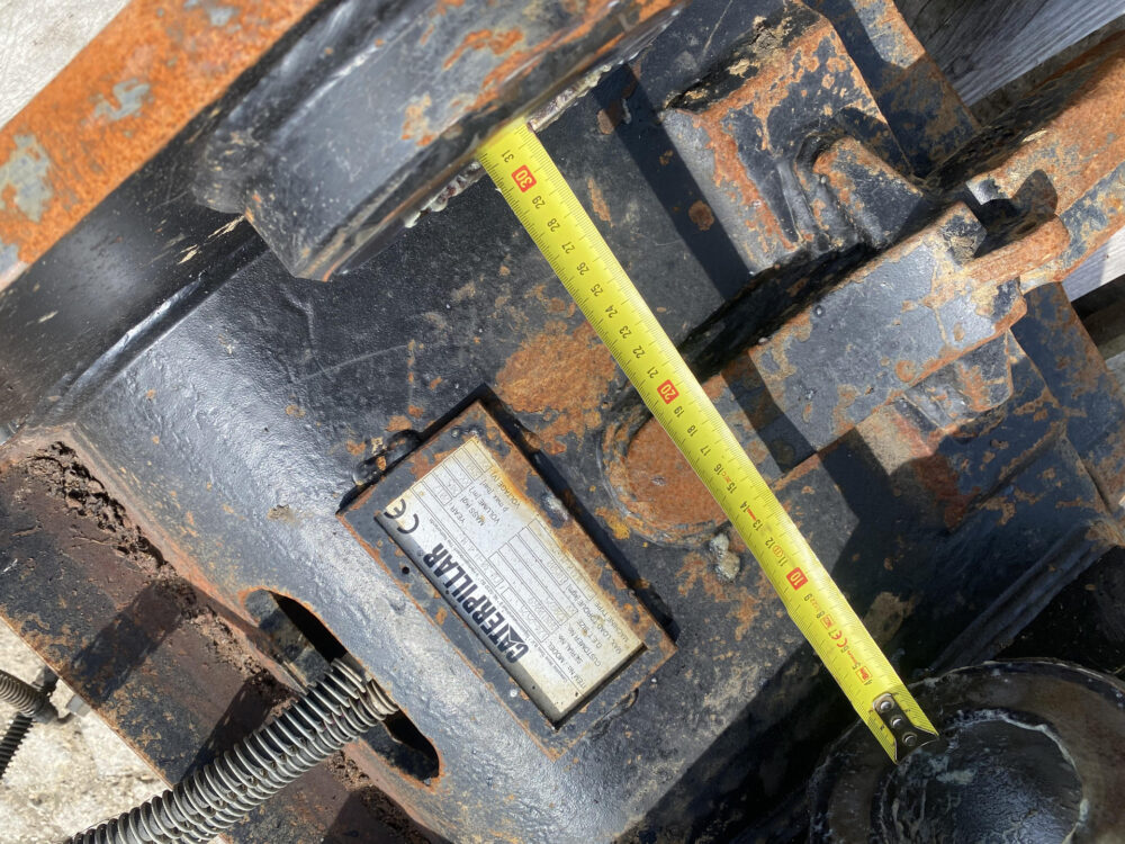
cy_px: 422
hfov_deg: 67.3
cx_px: 562
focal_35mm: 26
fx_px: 845
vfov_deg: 53.1
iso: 32
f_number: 1.8
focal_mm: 4.25
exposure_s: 1/1412
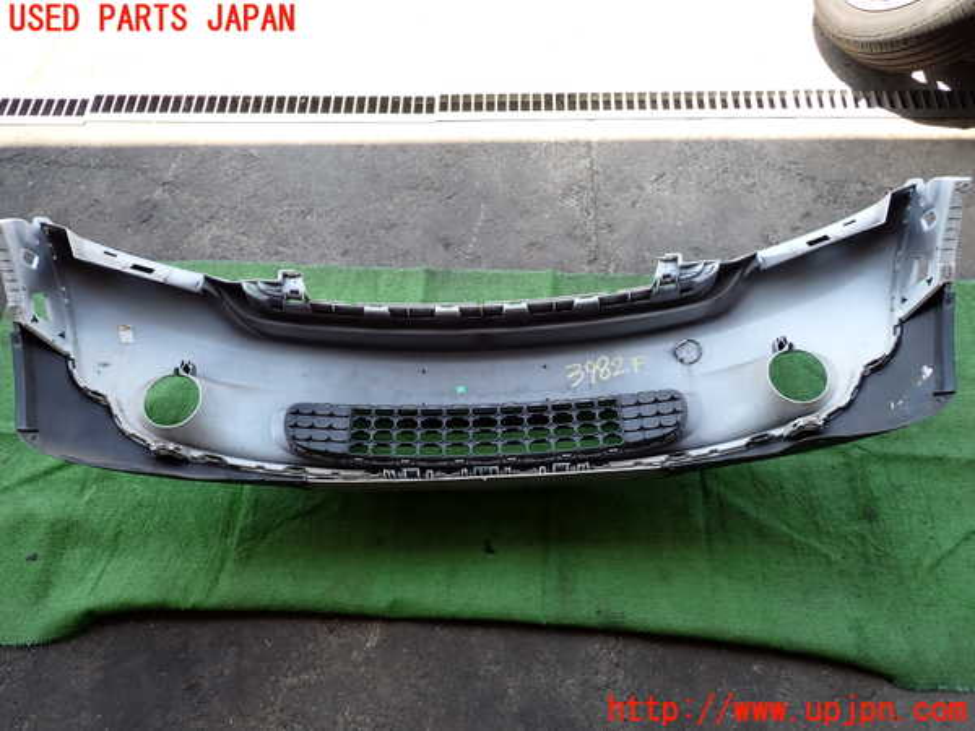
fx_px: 704
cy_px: 366
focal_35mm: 25
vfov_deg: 54.9
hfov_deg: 69.4
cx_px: 488
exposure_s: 1/160
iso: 100
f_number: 2.8
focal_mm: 4.5
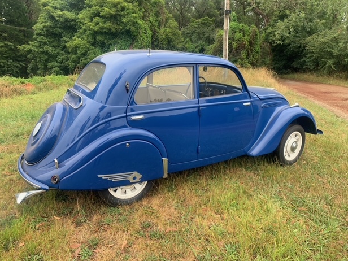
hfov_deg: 65.3
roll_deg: -2.6
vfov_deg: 51.3
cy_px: 126
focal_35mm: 27
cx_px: 177
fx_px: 271
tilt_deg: -15.4
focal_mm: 4.25
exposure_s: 1/397
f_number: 1.8
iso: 25
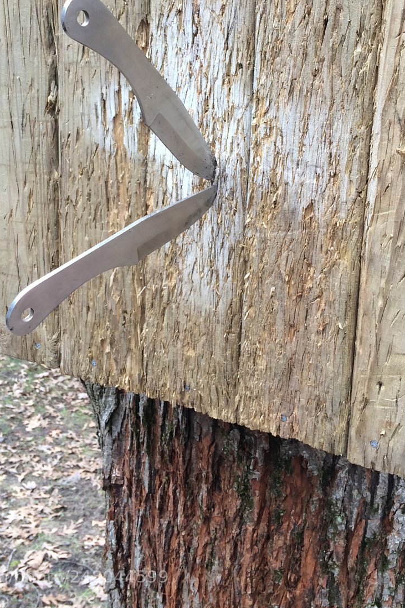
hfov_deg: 30.5
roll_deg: -0.2
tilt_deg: -7.6
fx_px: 743
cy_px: 177
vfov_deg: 43.5
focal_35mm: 44
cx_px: 211
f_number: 2.2
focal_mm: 4.15
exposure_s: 1/138
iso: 32
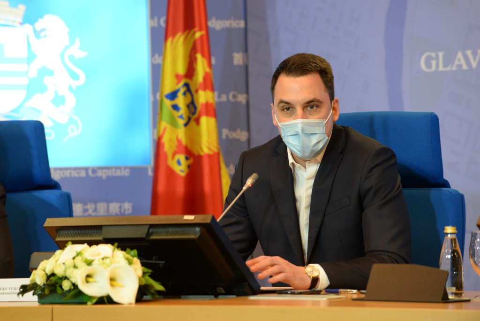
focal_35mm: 180
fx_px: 2401
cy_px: 160
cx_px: 240
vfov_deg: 7.6
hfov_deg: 11.4
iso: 4000
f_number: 5
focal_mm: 180
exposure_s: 1/125
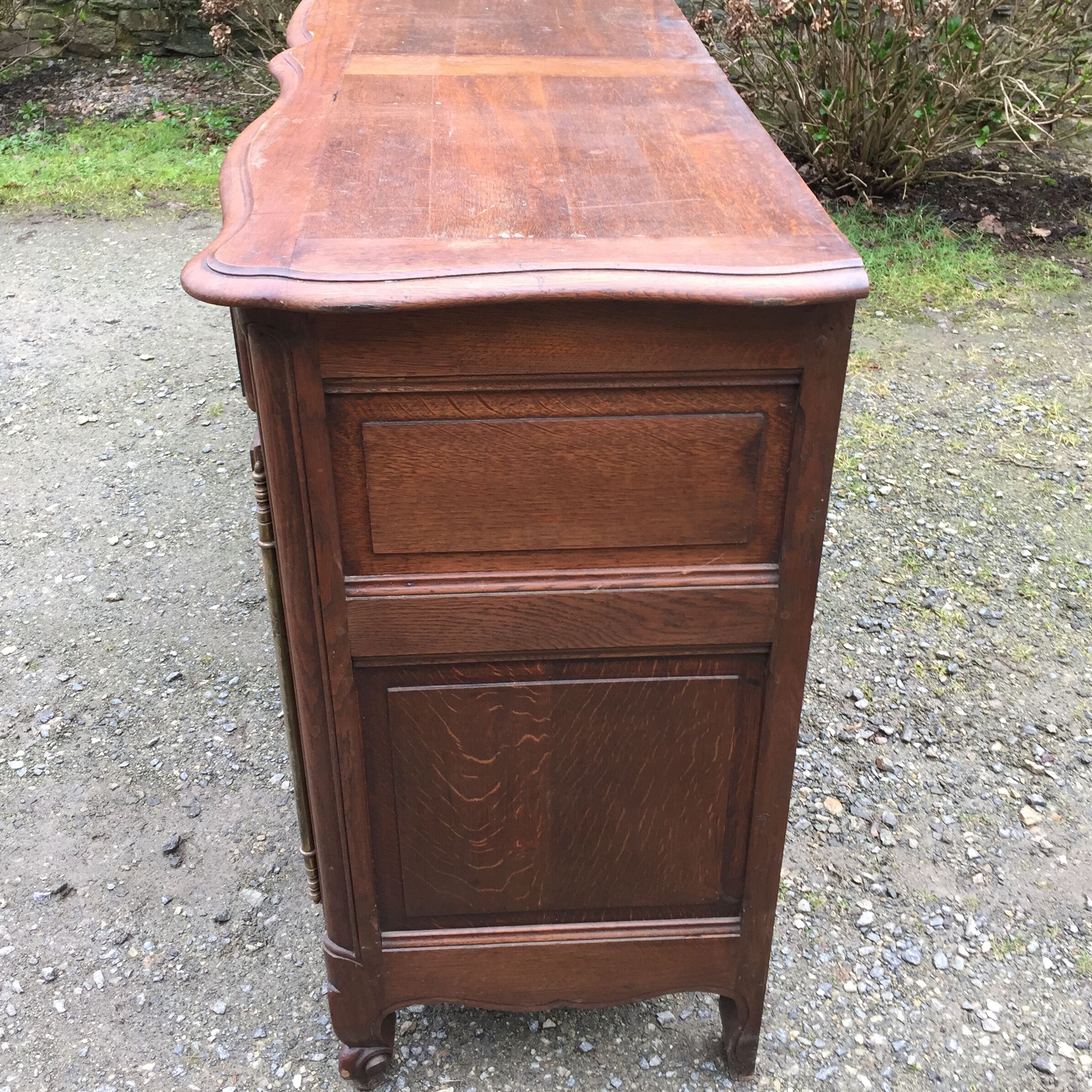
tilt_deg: -30.7
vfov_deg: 47.1
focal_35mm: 35
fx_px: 1249
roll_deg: -0.5
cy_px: 476
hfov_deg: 47.2
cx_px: 559
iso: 50
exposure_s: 1/100
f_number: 2.2
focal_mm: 4.15
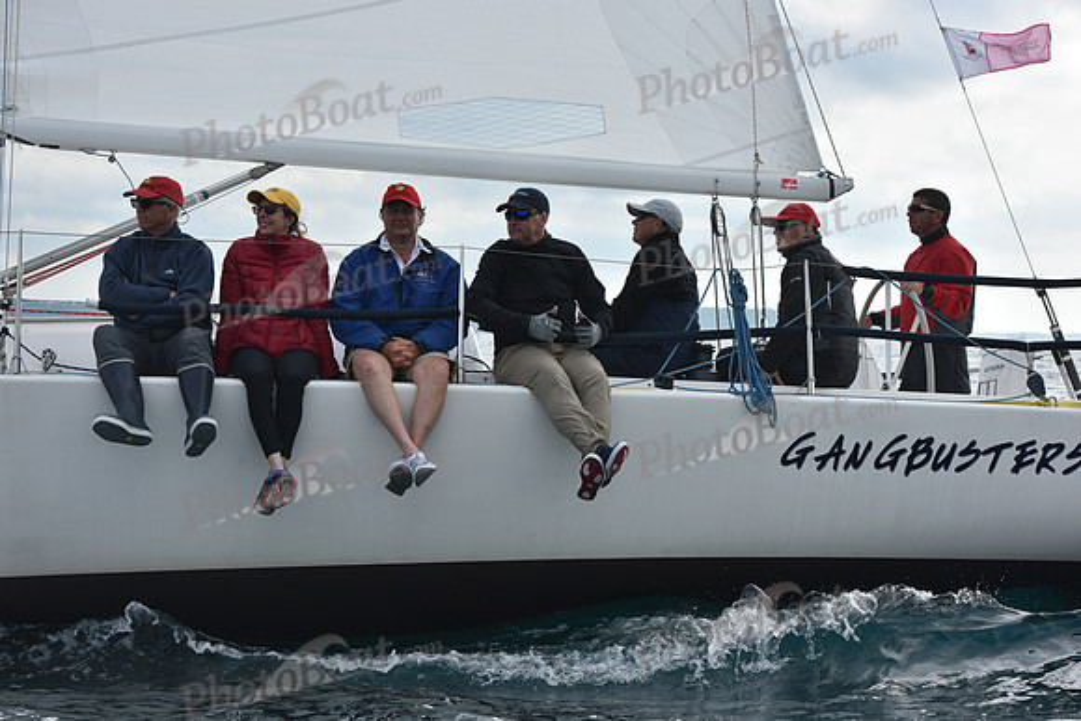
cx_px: 540
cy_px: 360
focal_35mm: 92
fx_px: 2763
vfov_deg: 14.9
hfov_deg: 22.1
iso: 400
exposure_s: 1/800
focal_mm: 92
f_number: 9
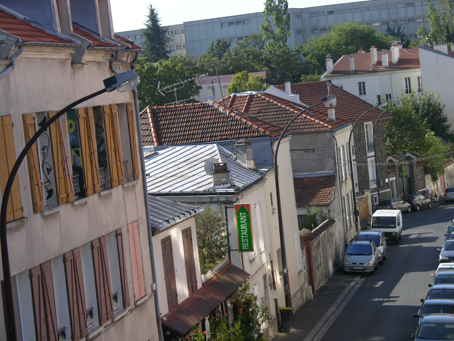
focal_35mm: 120
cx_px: 227
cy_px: 170
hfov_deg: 16.4
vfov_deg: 12.3
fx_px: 1574
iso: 50
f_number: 4.7
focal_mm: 29.5
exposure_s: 1/216
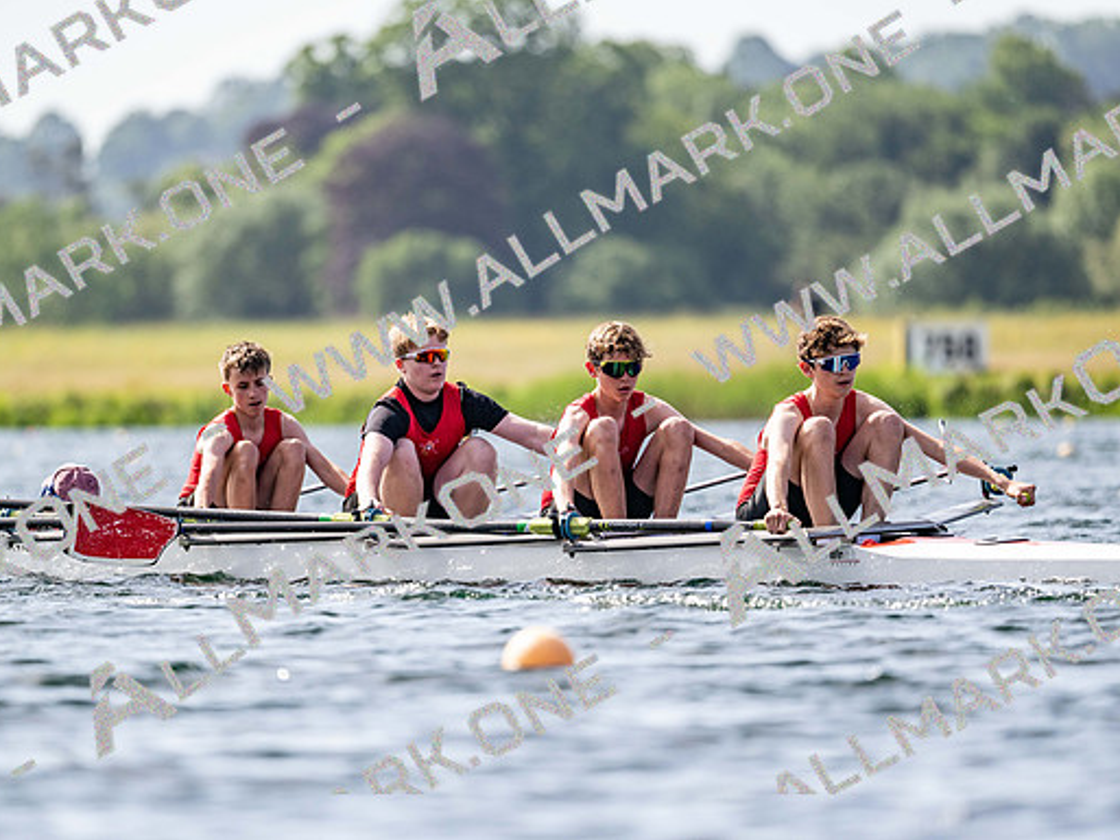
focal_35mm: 435
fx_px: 14078
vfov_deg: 3.4
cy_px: 420
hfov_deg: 4.6
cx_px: 533
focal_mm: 400
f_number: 4.5
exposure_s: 1/2500
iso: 280
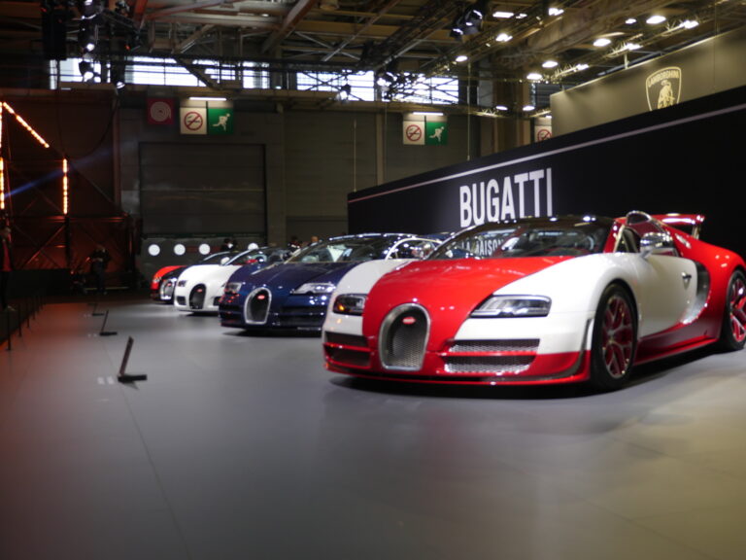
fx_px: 905
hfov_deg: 44.8
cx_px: 373
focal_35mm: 42
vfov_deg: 34.3
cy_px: 280
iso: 400
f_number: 2.8
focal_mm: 21
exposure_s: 1/125
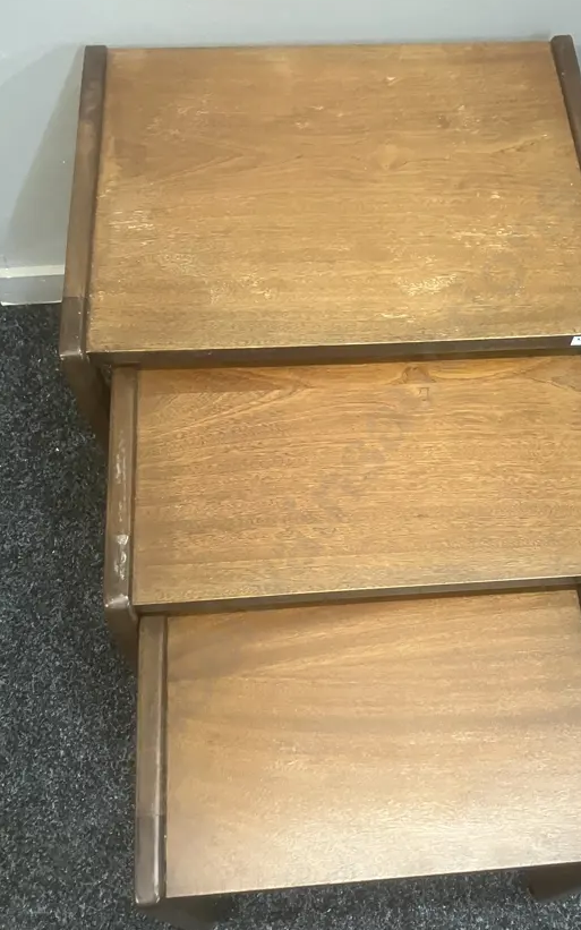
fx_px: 938
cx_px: 353
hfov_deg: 34.3
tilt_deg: -60.9
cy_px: 472
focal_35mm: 37
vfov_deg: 52.7
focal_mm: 3.99
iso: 400
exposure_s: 1/37
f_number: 1.8
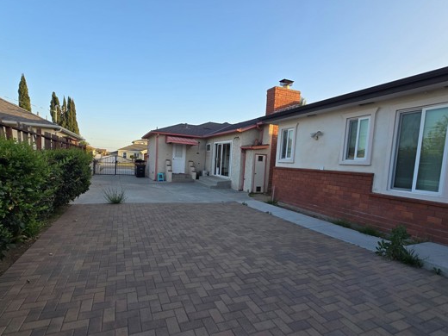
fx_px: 207
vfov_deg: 77.8
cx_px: 214
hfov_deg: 94.4
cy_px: 187
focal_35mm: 16
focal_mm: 2.2
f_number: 2.2
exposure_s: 1/719
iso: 80
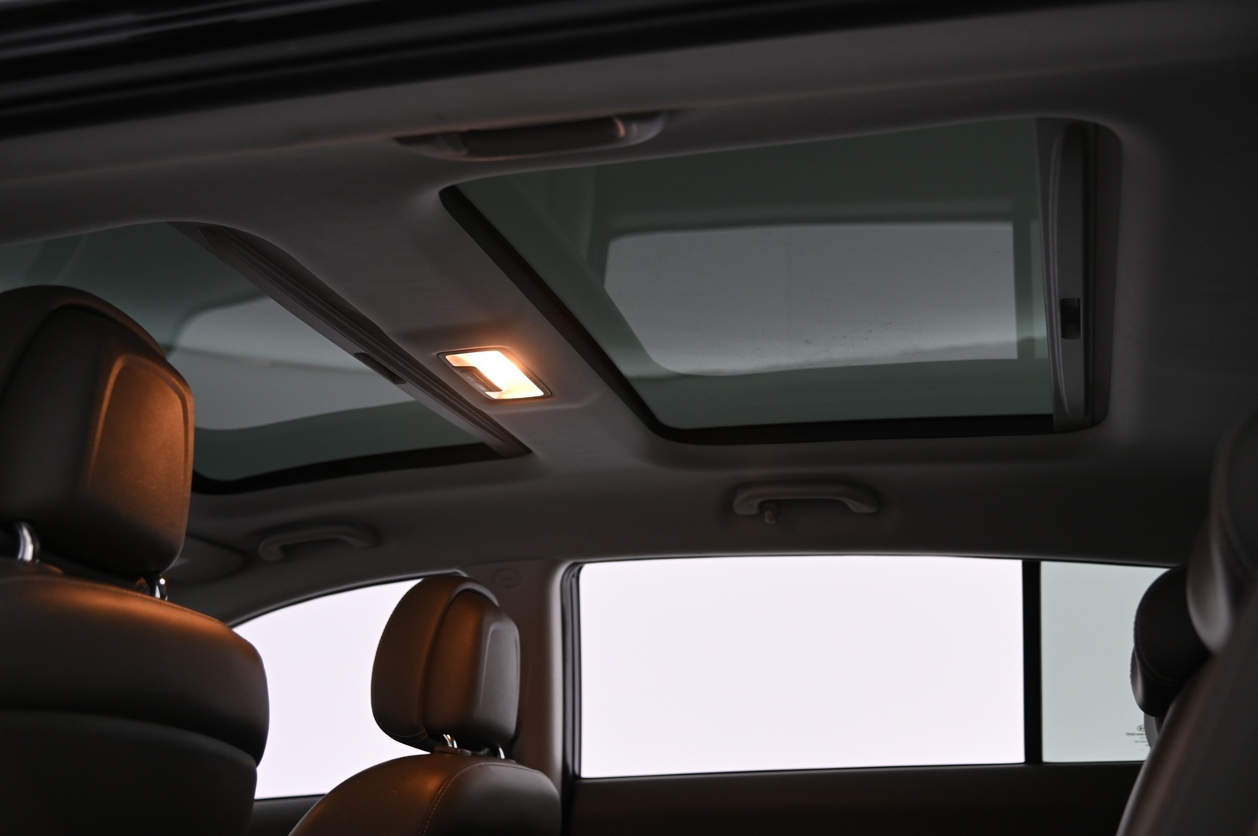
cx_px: 629
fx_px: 1327
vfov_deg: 35.0
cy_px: 418
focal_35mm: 38
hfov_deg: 50.7
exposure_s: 1/30
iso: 1000
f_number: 4
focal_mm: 38
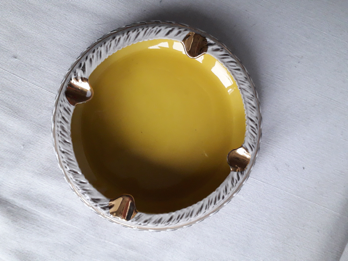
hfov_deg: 65.3
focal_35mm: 27
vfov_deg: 51.4
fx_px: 271
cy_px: 130
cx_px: 174
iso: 200
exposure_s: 1/25
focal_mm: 3.6
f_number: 1.9
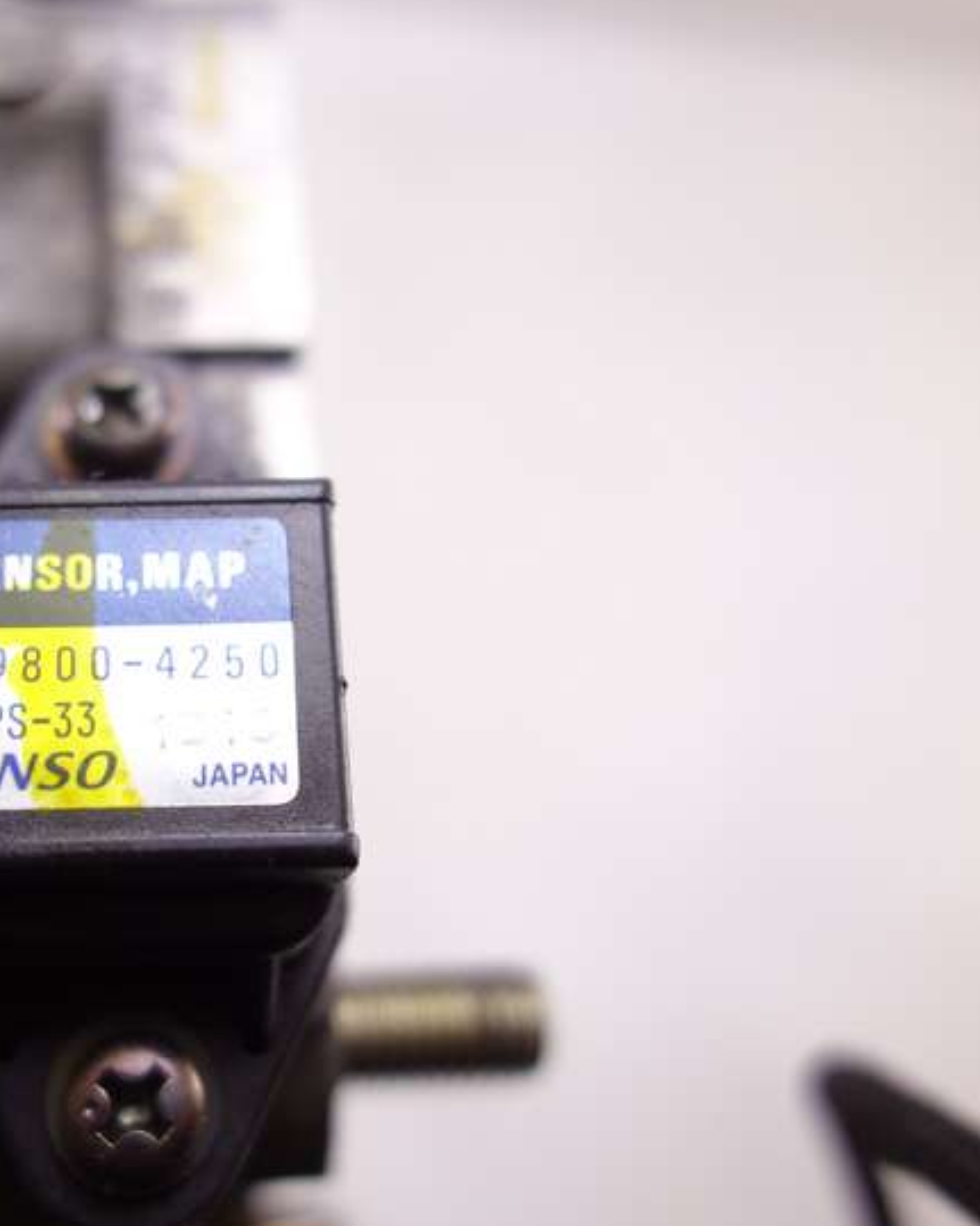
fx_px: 1451
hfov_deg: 36.3
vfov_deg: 45.8
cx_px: 218
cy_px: 606
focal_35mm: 40
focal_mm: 10.4
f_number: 2.2
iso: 125
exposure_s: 1/100
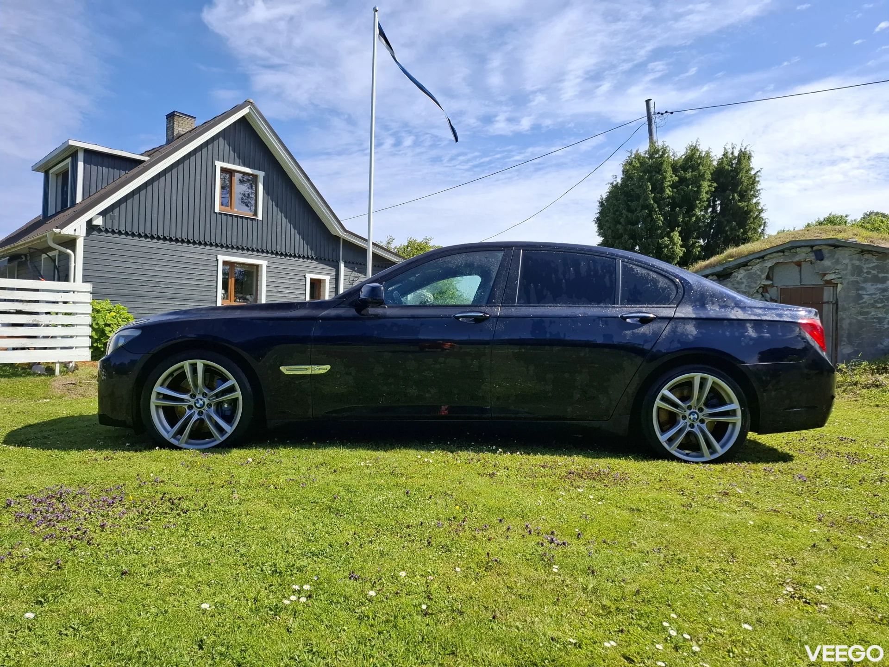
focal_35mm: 23
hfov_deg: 73.9
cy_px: 334
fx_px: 591
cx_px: 444
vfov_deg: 58.9
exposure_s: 1/2058
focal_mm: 5.54
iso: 50
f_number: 1.8
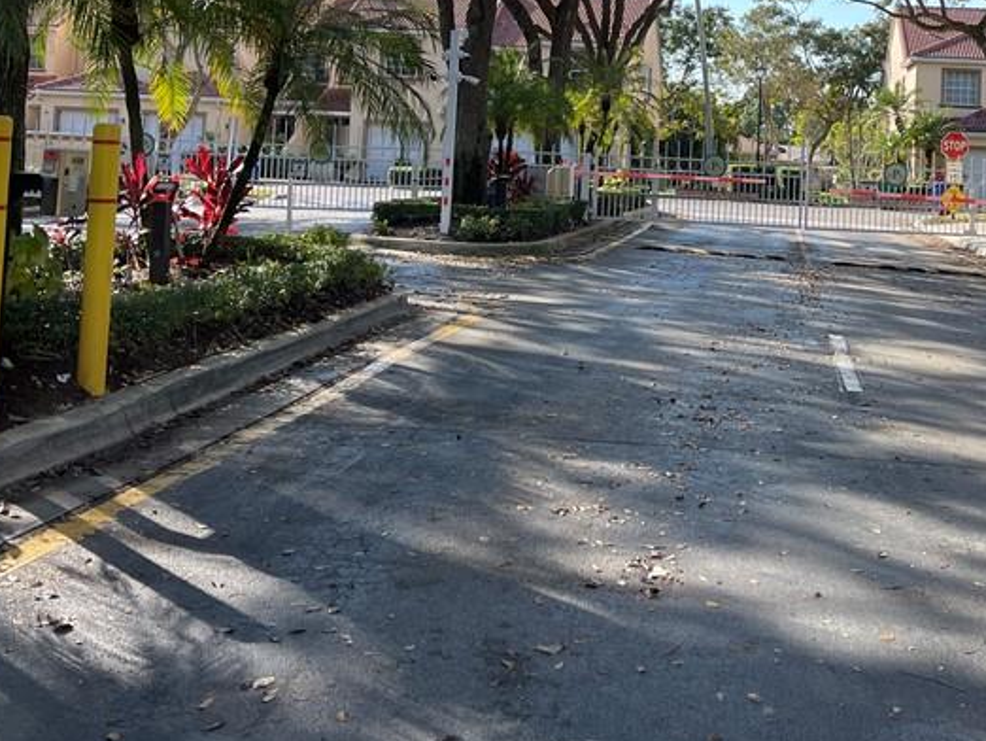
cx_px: 699
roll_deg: -3.1
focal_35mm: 51
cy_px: 98
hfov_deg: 36.9
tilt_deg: +2.0
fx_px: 1453
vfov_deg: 27.7
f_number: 1.6
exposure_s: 1/1003
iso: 32
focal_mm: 5.1
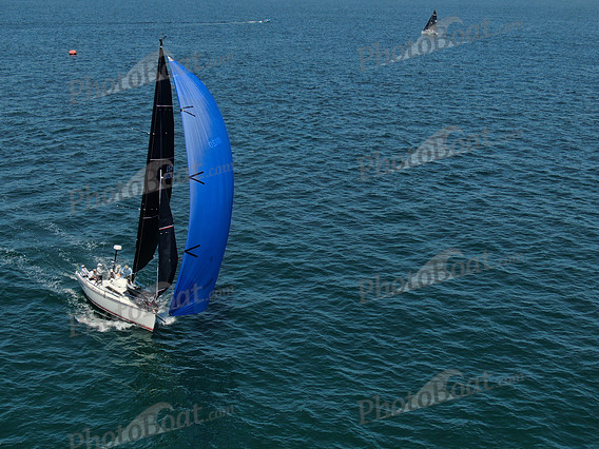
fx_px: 848
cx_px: 296
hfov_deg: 38.9
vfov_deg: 29.7
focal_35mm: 49
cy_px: 228
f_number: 3.8
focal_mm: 8.6
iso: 100
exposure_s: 1/1000
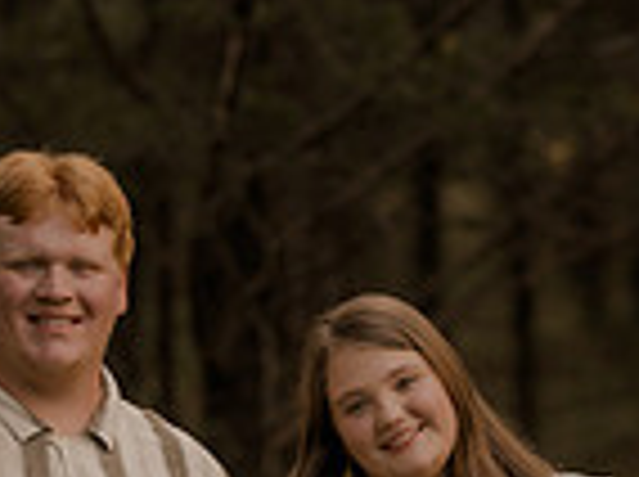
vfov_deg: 4.4
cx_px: -63
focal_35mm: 335
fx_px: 6174
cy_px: 641
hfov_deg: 5.9
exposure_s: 1/125
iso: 100
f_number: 2
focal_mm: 85
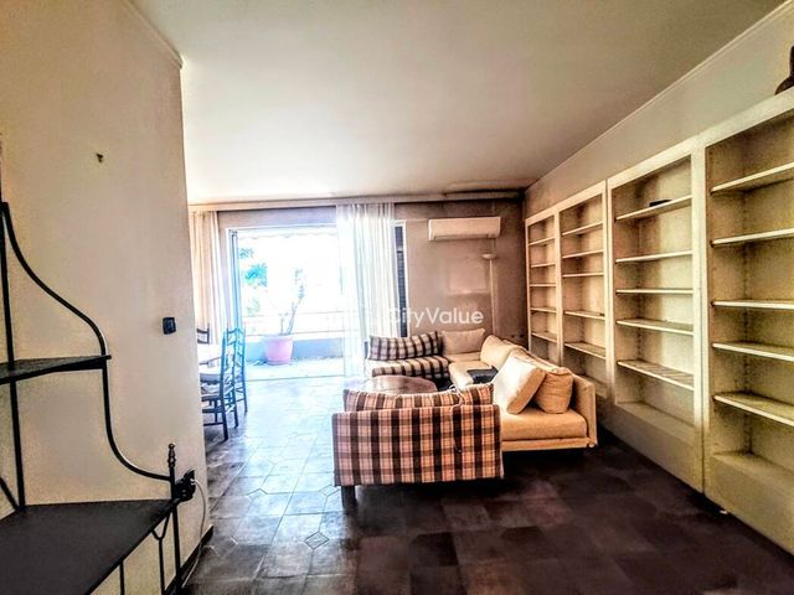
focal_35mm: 15
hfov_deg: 98.2
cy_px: 298
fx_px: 344
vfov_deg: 81.7
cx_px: 397
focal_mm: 1.67
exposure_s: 1/50
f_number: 2.2
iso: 125
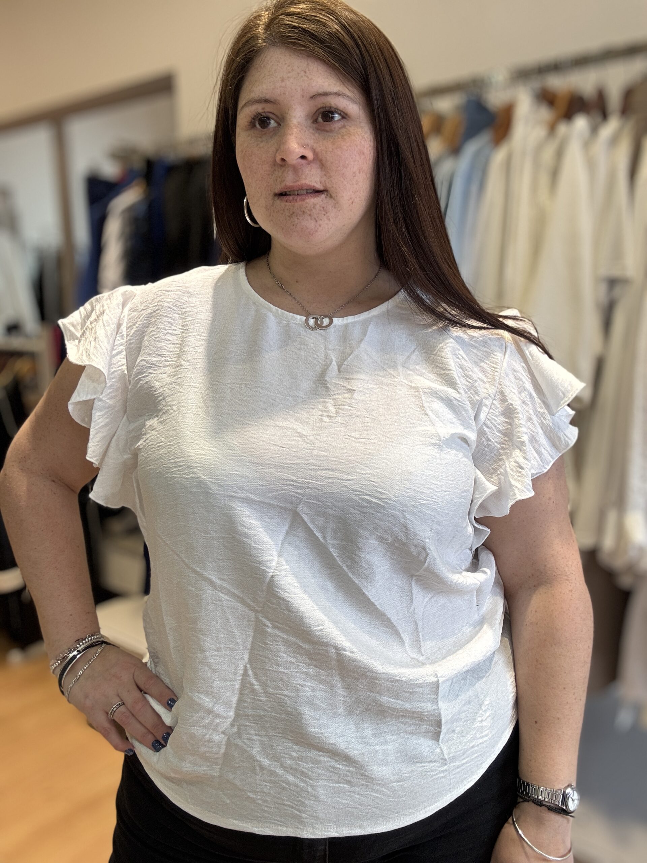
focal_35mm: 30
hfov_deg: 46.8
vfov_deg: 60.0
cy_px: 432
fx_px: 748
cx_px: 324
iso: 40
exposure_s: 1/50
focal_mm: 2.69
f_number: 1.9
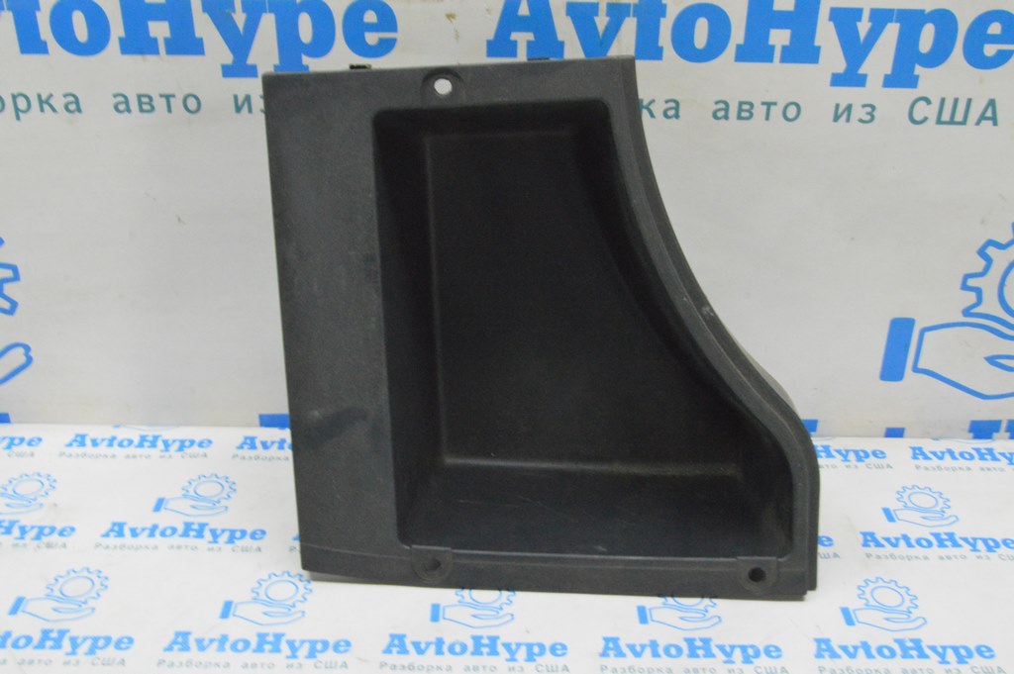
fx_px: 1098
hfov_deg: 49.6
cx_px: 507
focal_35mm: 39
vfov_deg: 34.2
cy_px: 337
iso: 6400
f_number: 20
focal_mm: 26
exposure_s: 1/15
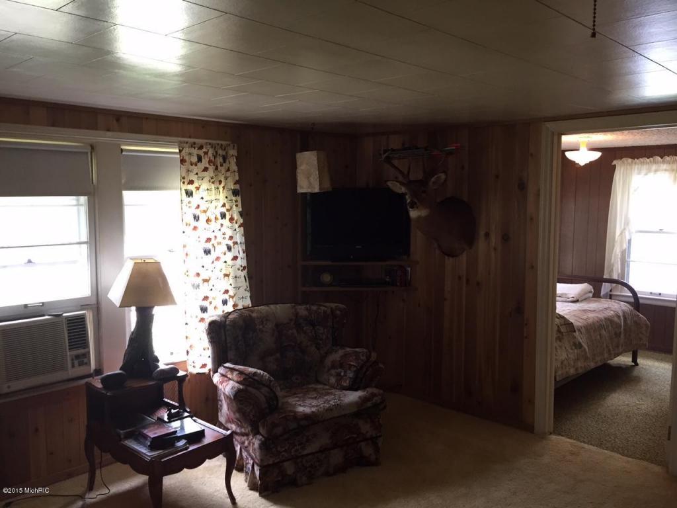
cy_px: 254
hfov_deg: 61.7
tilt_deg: -6.4
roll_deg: -0.5
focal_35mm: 29
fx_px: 567
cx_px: 338
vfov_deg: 48.2
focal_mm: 4.15
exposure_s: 1/30
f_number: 2.2
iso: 100
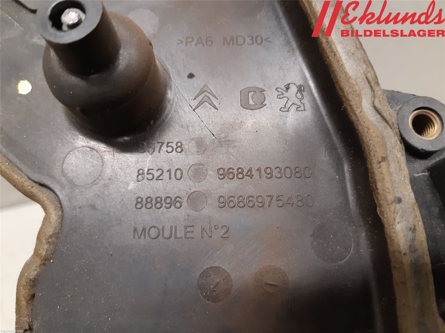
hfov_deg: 67.3
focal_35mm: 26
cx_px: 222
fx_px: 334
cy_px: 166
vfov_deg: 53.1
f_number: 1.7
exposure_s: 1/33
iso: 200
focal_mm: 3.93
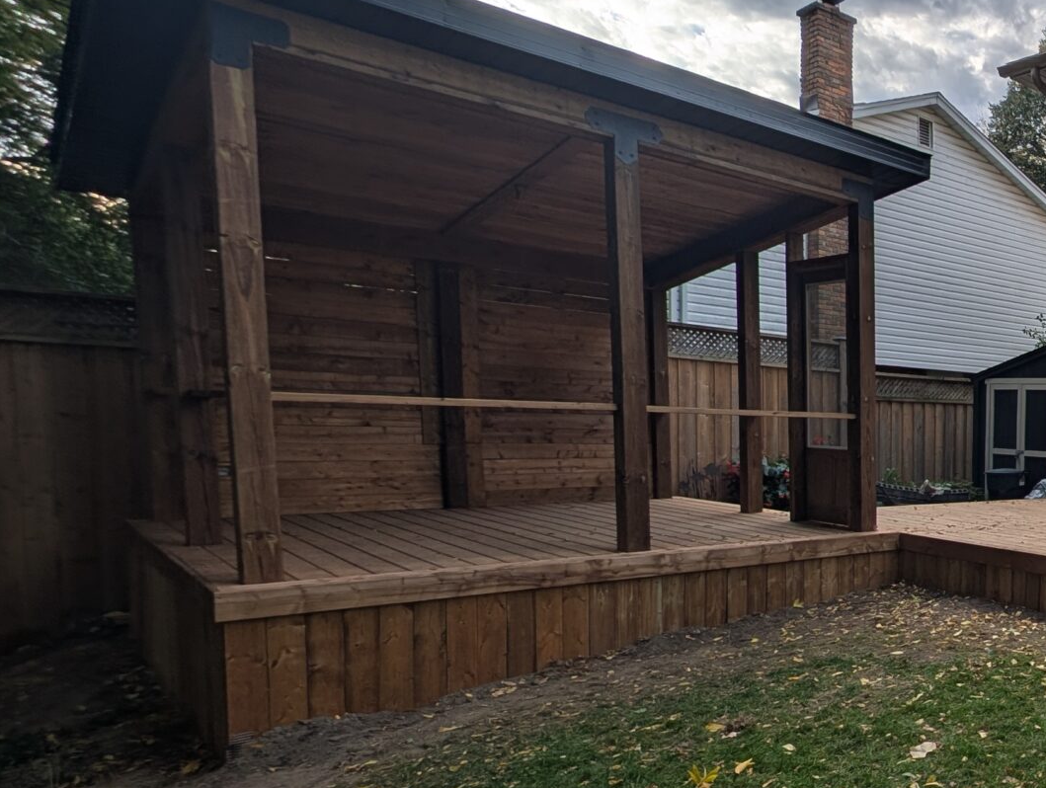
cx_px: 1167
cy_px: 486
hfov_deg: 45.2
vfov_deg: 48.0
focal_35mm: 29
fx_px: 878
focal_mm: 2.23
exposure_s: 1/1058
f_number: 1.95
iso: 30
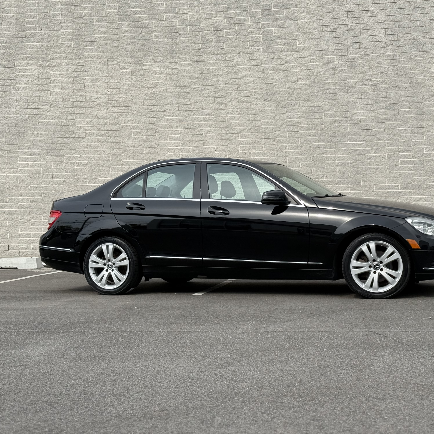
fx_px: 809
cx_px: 255
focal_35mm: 57
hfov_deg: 30.0
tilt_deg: -0.2
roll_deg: +0.4
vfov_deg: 30.0
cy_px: 218
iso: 80
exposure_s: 1/3704
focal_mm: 6.76
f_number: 1.78
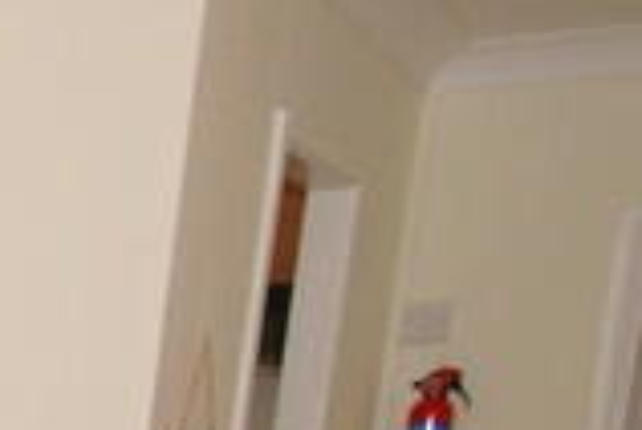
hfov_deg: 14.6
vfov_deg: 12.7
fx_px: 1733
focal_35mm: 97
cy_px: 801
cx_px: -853
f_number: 4
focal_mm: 10
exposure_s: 1/200
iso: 160
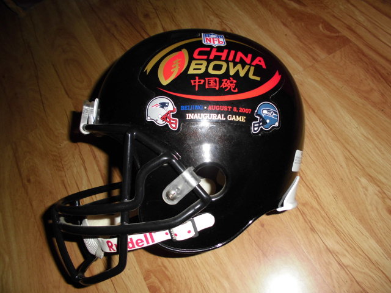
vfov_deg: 53.1
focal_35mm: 26
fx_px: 294
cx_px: 196
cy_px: 146
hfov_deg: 67.3
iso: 100
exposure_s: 1/60
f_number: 3.5
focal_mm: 4.6
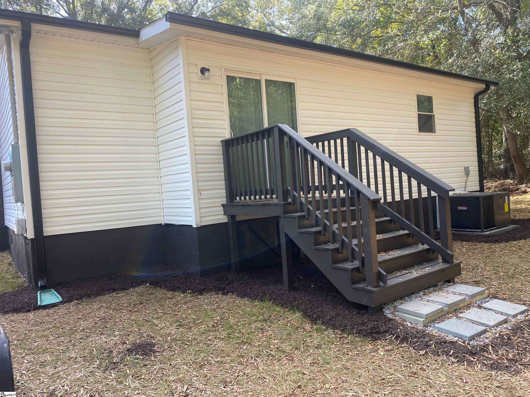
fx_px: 398
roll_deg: +3.8
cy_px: 198
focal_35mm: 26
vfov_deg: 53.1
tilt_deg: +0.7
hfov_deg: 67.3
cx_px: 265
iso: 32
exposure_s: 1/193
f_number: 1.8
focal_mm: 4.25
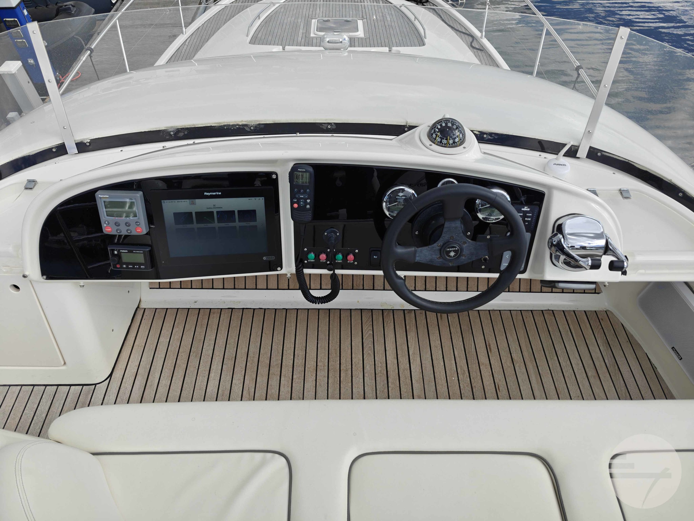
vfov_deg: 58.9
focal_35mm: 23
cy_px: 260
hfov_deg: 73.9
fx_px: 461
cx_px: 347
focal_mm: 6.06
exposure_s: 1/1146
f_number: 1.6
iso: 50
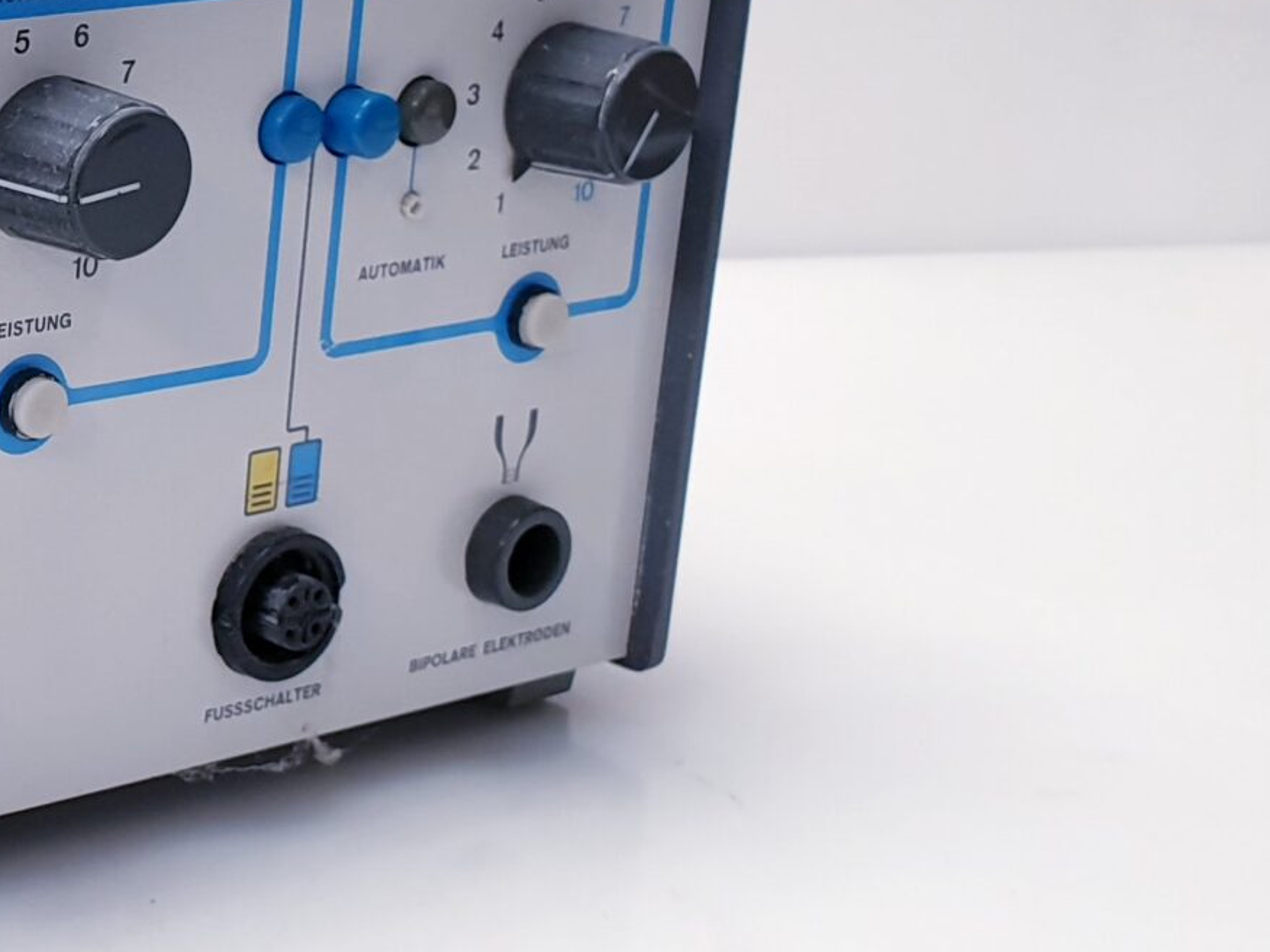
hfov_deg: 21.9
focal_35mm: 76
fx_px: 2788
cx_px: -570
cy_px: 352
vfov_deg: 19.3
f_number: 2.4
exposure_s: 1/50
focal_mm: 4.3
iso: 100
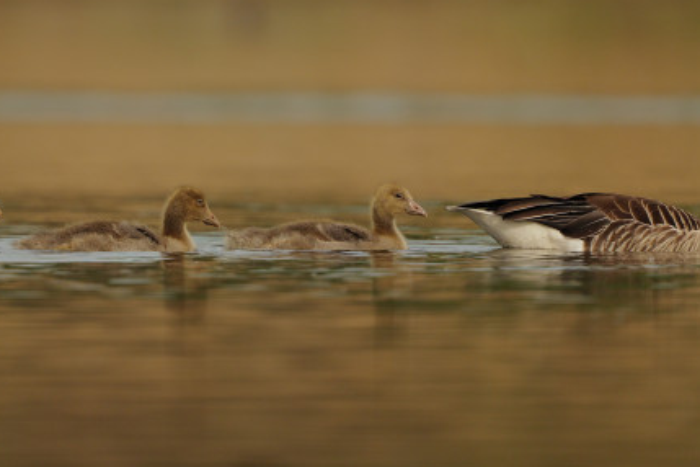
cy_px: 45
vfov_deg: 0.9
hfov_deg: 1.4
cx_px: 166
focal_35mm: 1485
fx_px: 28873
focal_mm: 600
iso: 800
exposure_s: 1/4000
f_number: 4
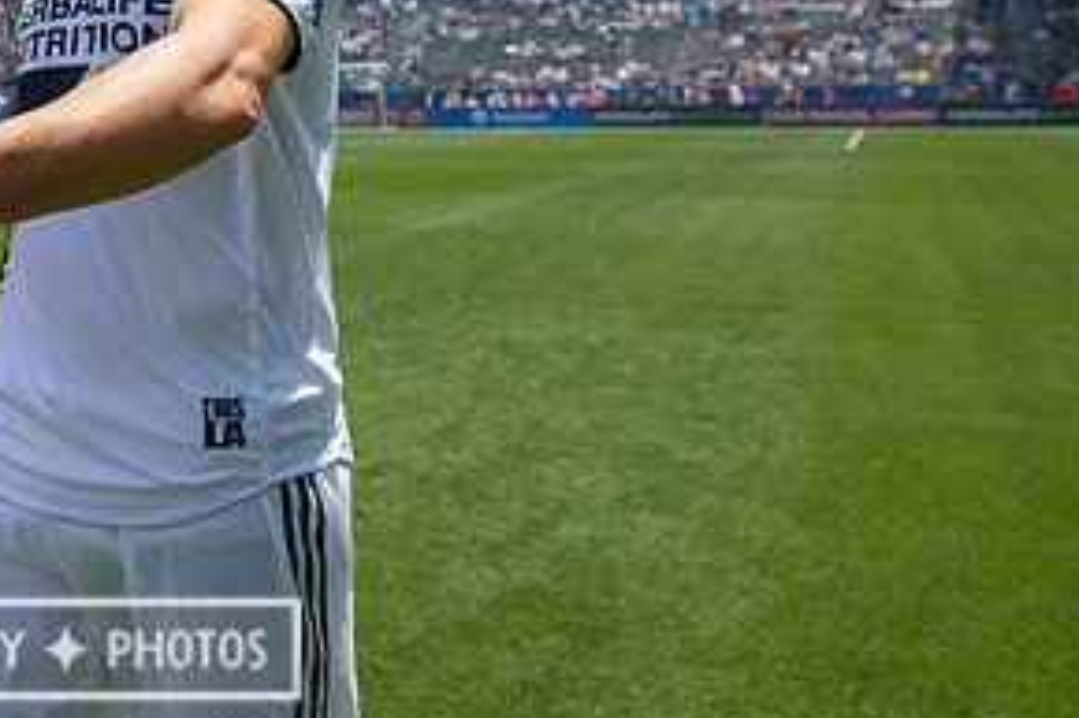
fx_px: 1438
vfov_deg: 27.2
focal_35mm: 48
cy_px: 91
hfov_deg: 37.4
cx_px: 37
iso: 200
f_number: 5.6
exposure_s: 1/1250
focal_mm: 24
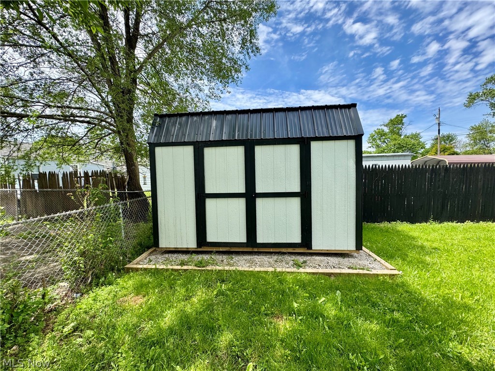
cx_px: 248
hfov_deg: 102.1
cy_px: 186
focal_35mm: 14
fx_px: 200
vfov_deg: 85.7
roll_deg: +1.0
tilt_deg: -3.2
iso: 40
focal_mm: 2.22
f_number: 2.2
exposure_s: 1/582
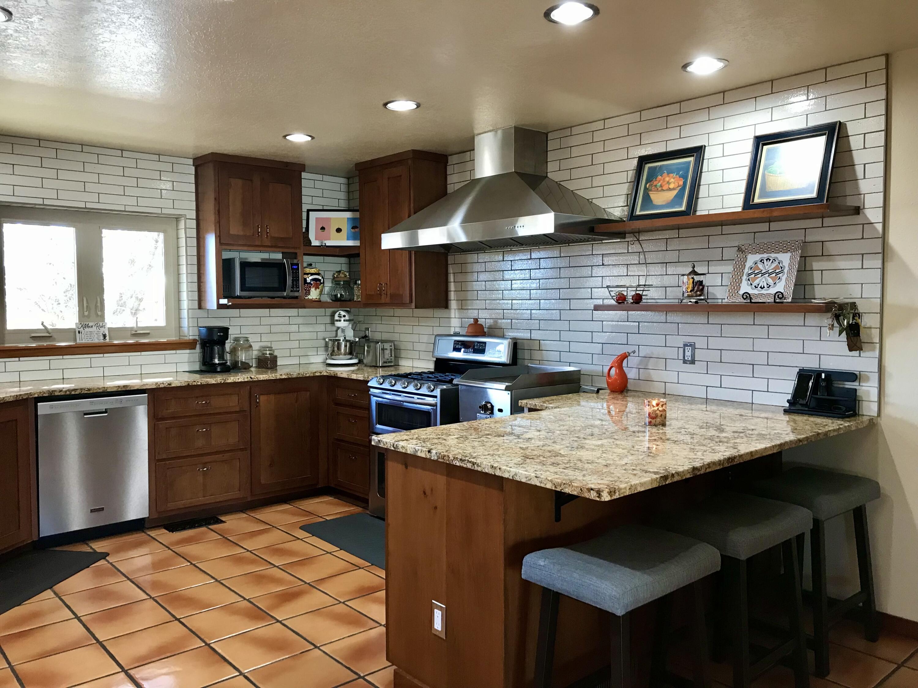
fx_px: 743
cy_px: 344
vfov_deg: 49.7
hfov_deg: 63.4
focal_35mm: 28
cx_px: 459
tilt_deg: -2.2
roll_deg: +0.6
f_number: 1.8
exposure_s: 1/17
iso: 40
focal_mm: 3.99
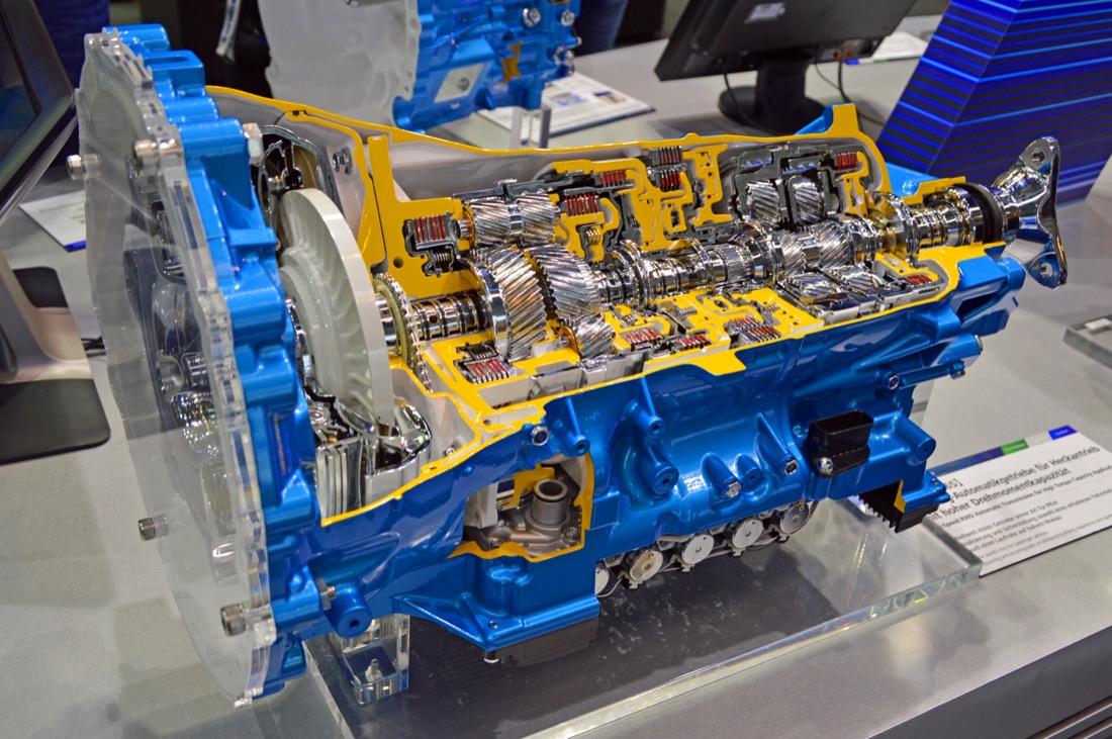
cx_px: 556
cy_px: 370
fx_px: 1018
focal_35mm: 33
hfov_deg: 57.3
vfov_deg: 39.9
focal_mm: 22
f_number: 3.8
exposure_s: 1/60
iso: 180
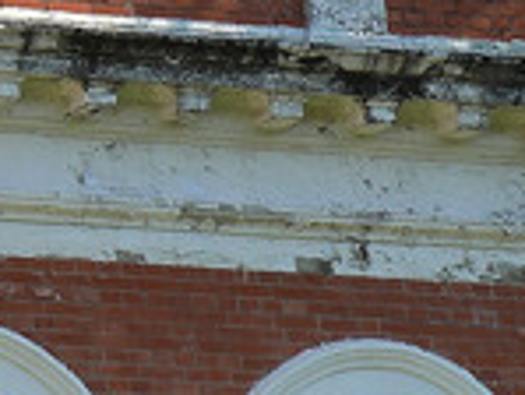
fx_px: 8788
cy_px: -215
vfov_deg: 2.6
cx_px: -726
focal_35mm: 579
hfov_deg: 3.4
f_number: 10
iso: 200
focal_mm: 60
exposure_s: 1/250
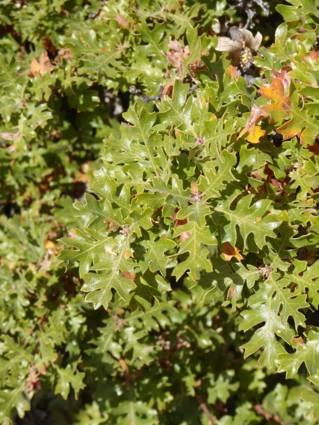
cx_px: 160
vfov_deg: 27.8
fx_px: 860
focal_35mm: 70
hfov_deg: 21.0
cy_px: 212
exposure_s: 1/400
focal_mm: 12.5
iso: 80
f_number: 4.5
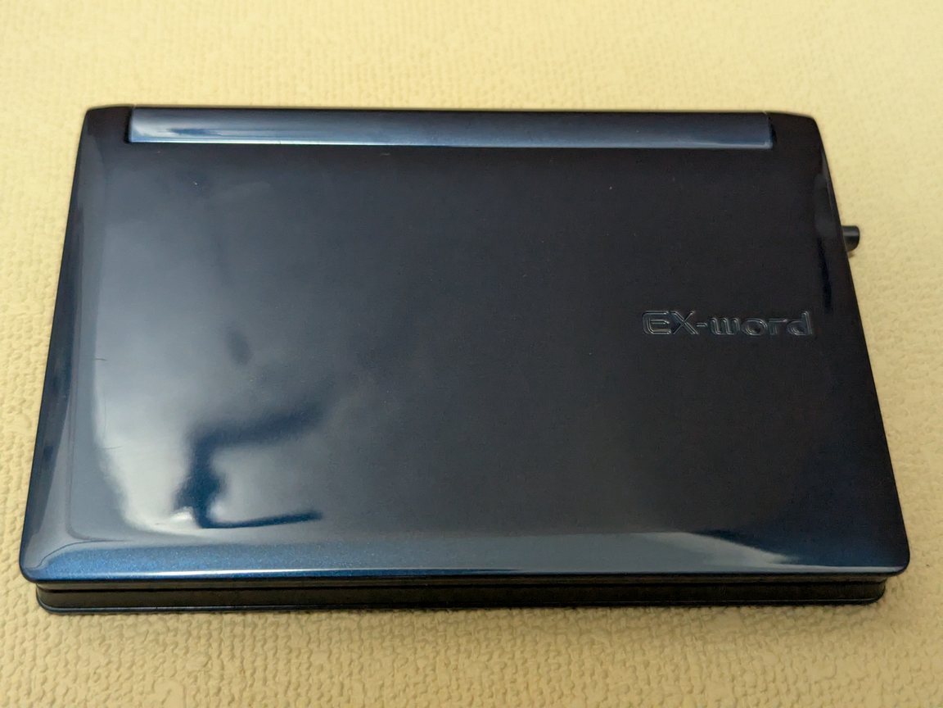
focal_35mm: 48
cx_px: 472
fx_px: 1308
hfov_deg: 39.7
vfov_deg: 30.3
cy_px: 354
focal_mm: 6.81
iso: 1097
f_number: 1.85
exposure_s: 1/76.6
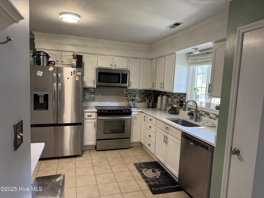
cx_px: 132
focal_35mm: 24
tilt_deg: -6.7
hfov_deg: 71.6
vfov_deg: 56.8
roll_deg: -3.0
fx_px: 183
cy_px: 99
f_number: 1.78
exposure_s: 1/60
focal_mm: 6.76
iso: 160
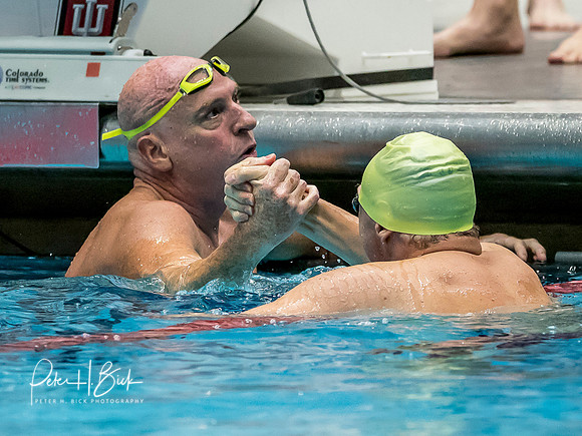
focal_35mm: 940
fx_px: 15805
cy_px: 254
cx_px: 212
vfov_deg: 1.6
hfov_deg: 2.1
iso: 2500
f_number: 2.8
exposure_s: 1/800
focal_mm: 200
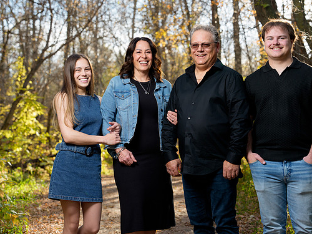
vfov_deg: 21.6
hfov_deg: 28.6
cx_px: 167
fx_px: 613
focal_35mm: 68
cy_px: 115
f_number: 3.5
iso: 400
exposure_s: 1/160
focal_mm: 61
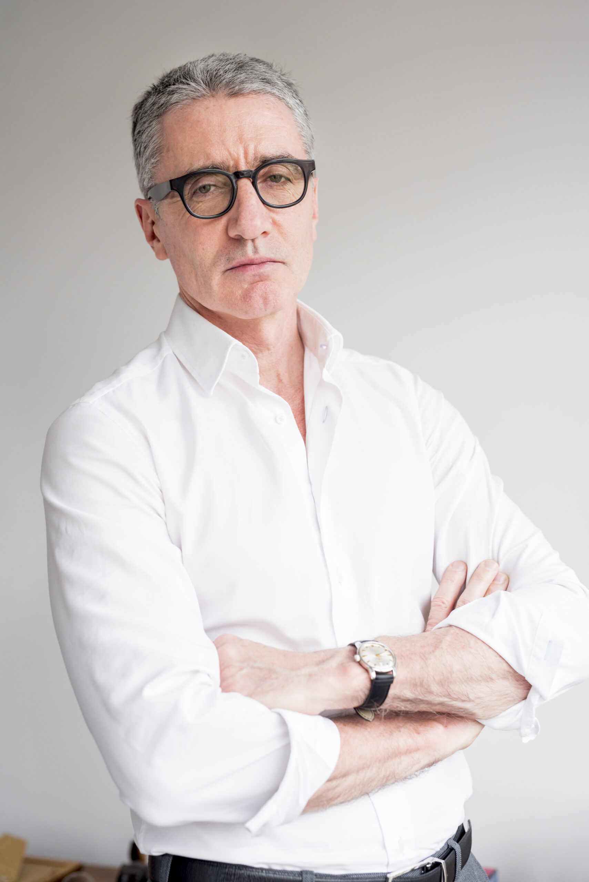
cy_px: 441
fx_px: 1226
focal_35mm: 50
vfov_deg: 39.6
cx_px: 294
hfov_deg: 27.0
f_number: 3.2
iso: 320
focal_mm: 50
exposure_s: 1/125
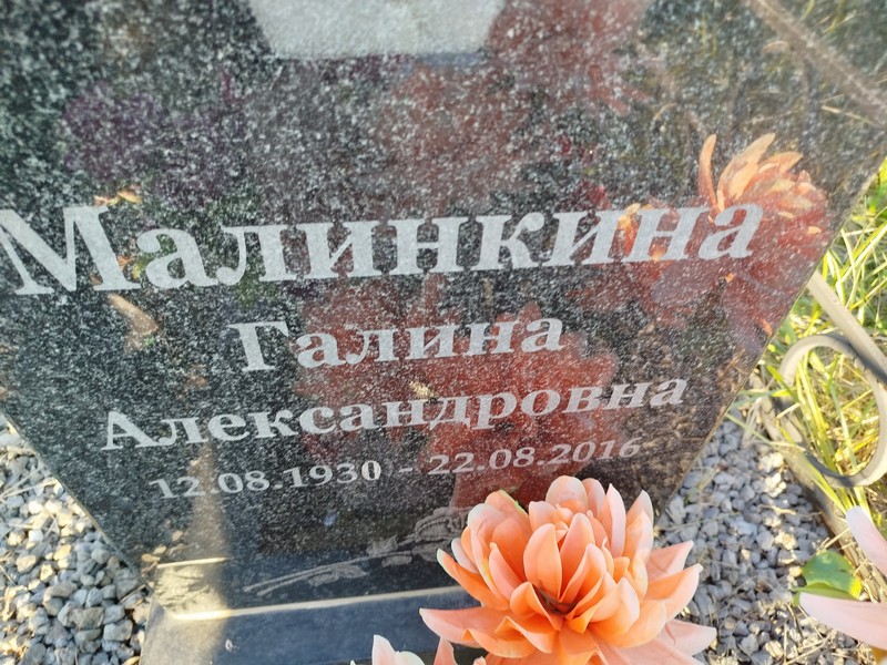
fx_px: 615
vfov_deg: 56.8
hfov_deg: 71.6
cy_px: 332
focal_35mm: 24
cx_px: 444
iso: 80
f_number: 1.7
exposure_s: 1/100
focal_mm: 5.31
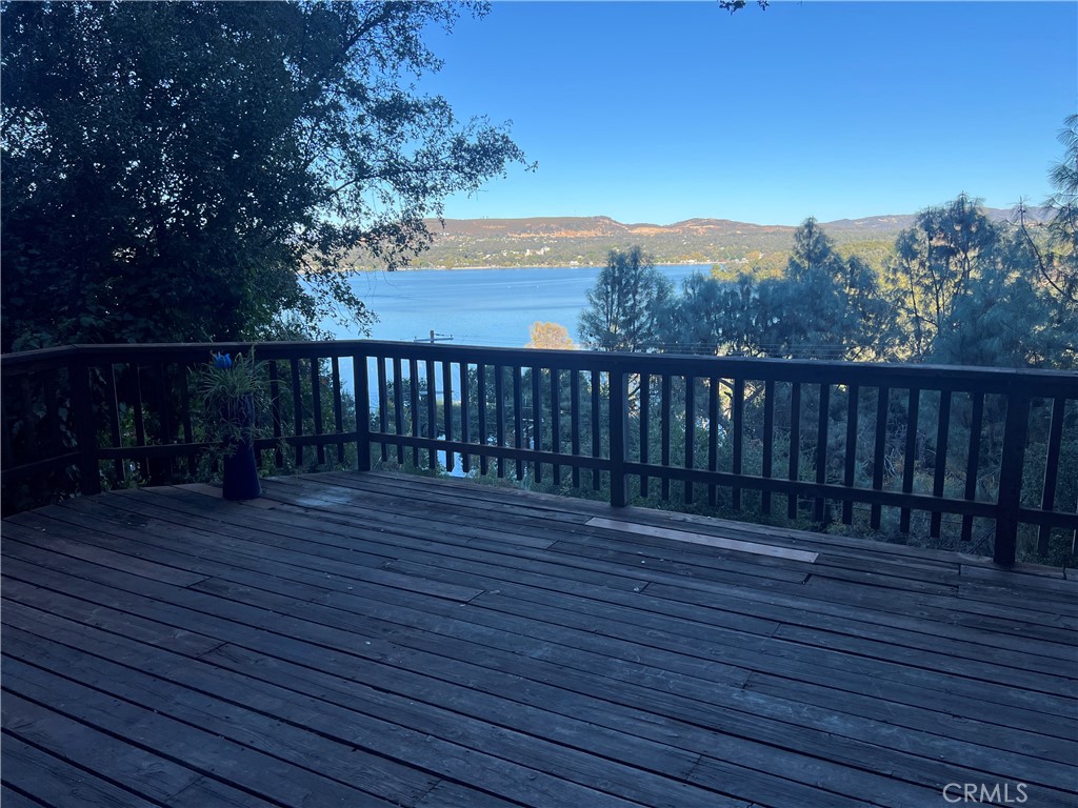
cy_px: 404
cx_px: 539
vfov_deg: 53.1
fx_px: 810
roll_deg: +1.0
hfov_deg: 67.3
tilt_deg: -11.2
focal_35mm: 26
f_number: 1.5
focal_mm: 5.7
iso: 50
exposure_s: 1/1511
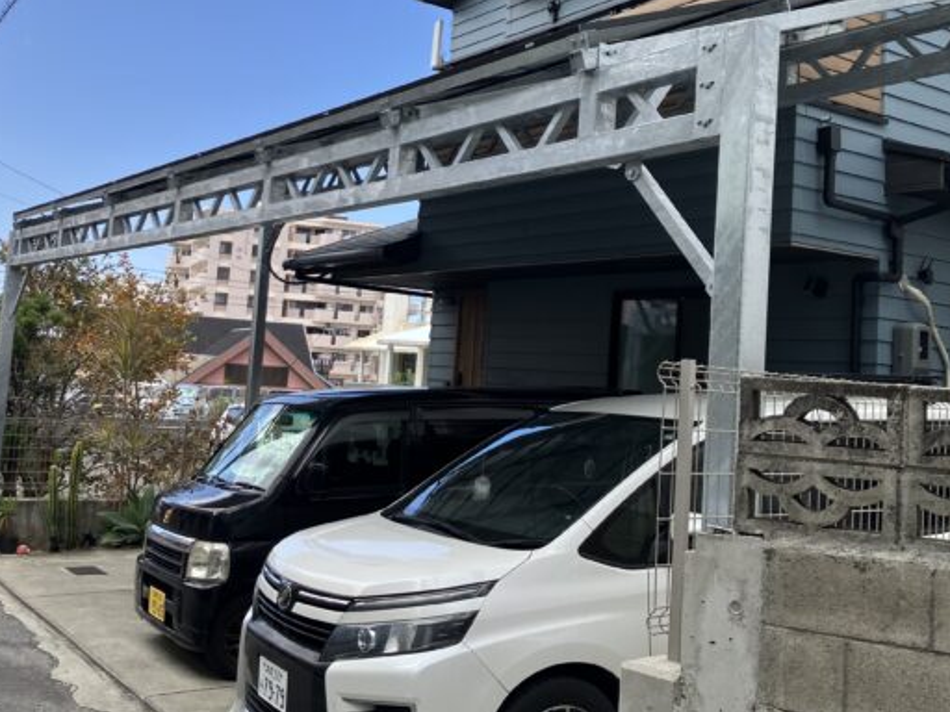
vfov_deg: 34.1
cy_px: 252
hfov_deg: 44.8
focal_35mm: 42
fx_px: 1153
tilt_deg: +8.0
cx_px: 492
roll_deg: -4.3
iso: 32
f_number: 1.8
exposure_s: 1/1080
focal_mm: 3.99
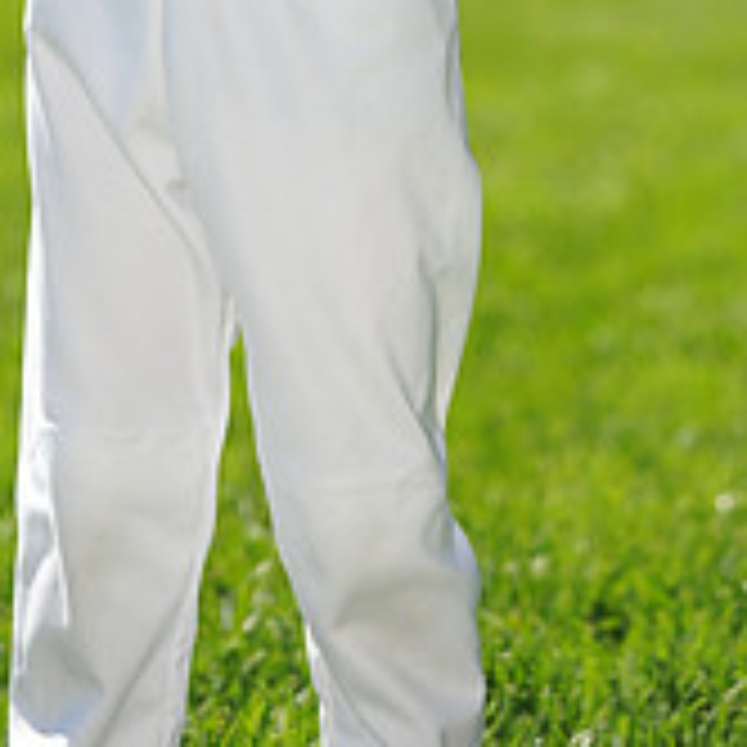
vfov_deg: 5.5
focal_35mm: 312
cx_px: 252
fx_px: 7617
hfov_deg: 5.6
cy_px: -536
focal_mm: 105
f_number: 4
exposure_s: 1/1250
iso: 200
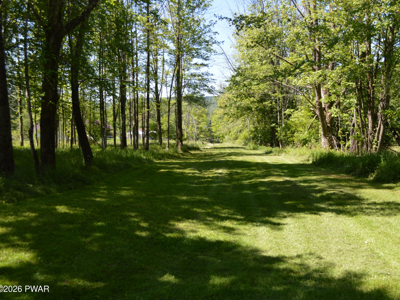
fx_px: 462
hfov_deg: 46.7
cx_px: 227
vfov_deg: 36.0
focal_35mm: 40
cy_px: 149
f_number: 6.3
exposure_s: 1/160
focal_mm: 24
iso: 100
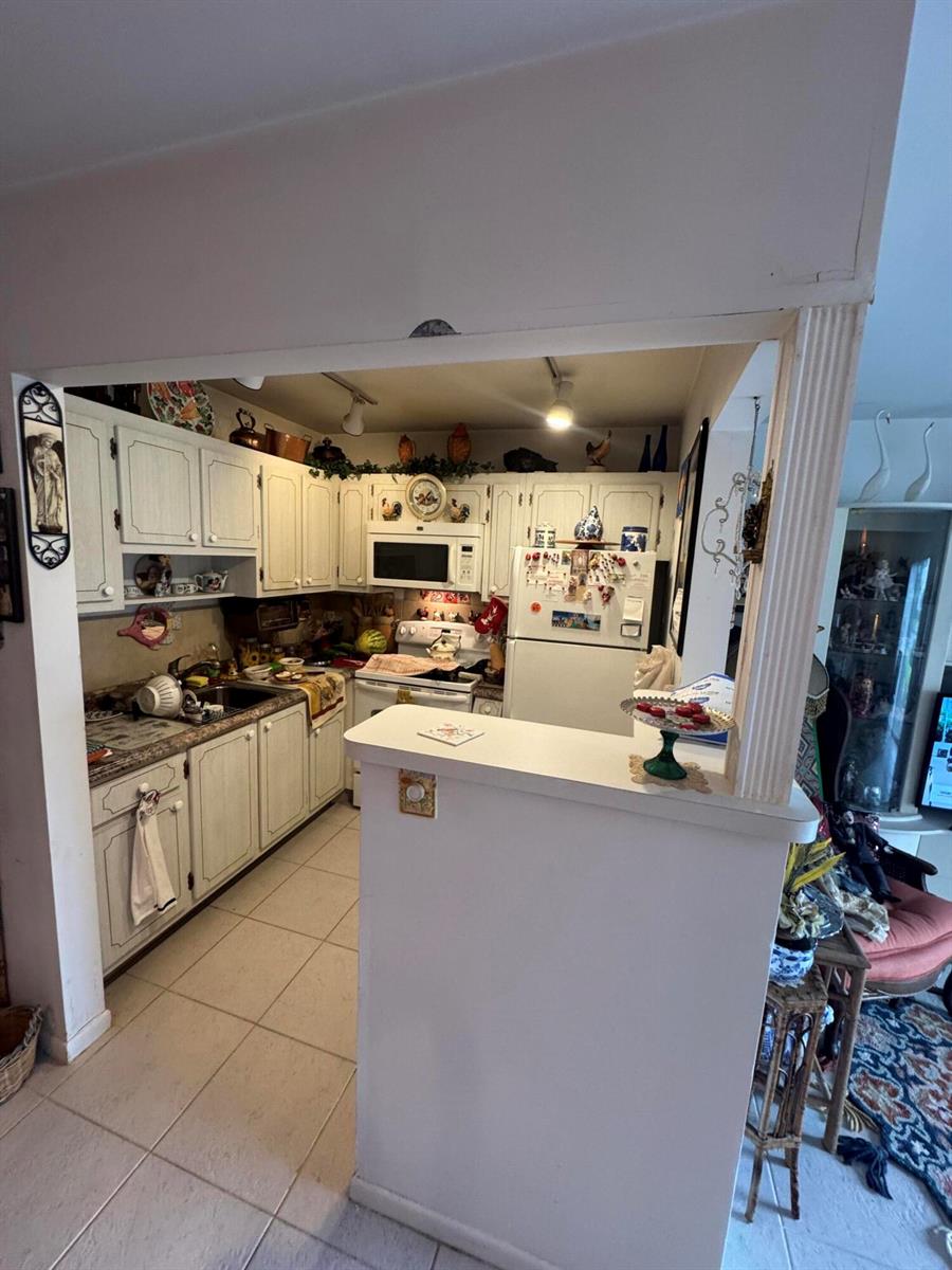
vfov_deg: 102.1
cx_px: 476
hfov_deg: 85.7
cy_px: 635
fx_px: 513
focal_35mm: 14
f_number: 2.2
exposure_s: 1/60
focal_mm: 2.22
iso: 250
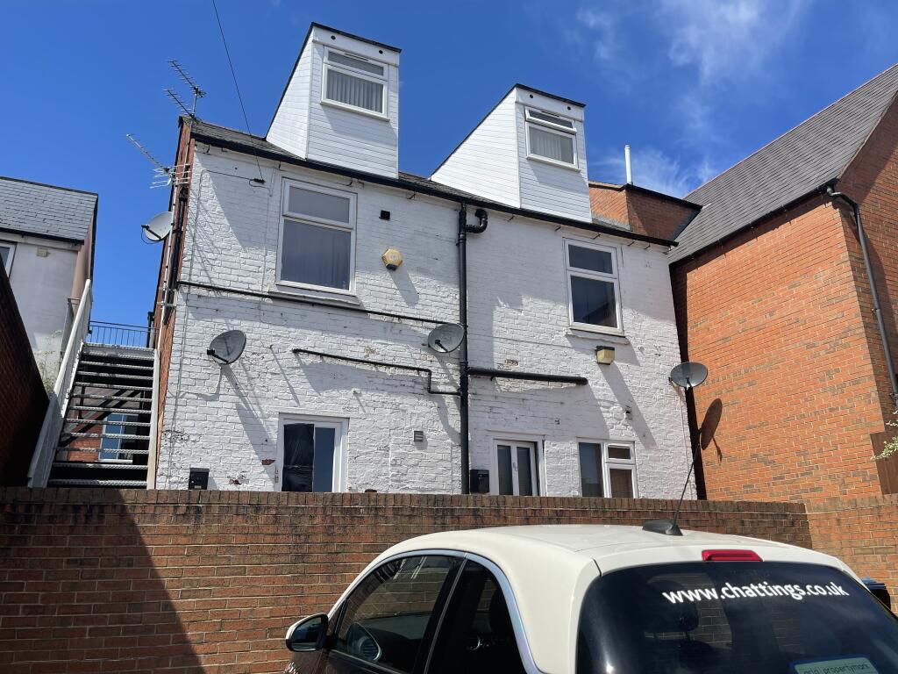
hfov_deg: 67.3
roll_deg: +0.9
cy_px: 337
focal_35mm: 26
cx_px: 449
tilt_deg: +18.0
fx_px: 674
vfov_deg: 53.1
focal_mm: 5.1
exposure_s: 1/3922
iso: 32
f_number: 1.6
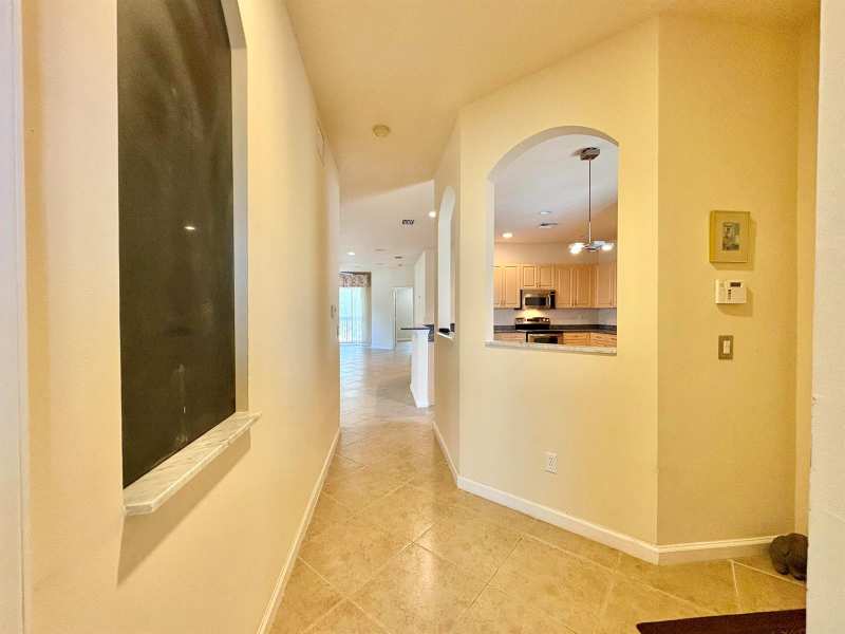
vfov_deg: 85.7
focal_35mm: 14
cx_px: 422
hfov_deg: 102.1
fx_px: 342
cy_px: 317
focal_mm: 2.22
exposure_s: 1/60
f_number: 2.2
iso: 250
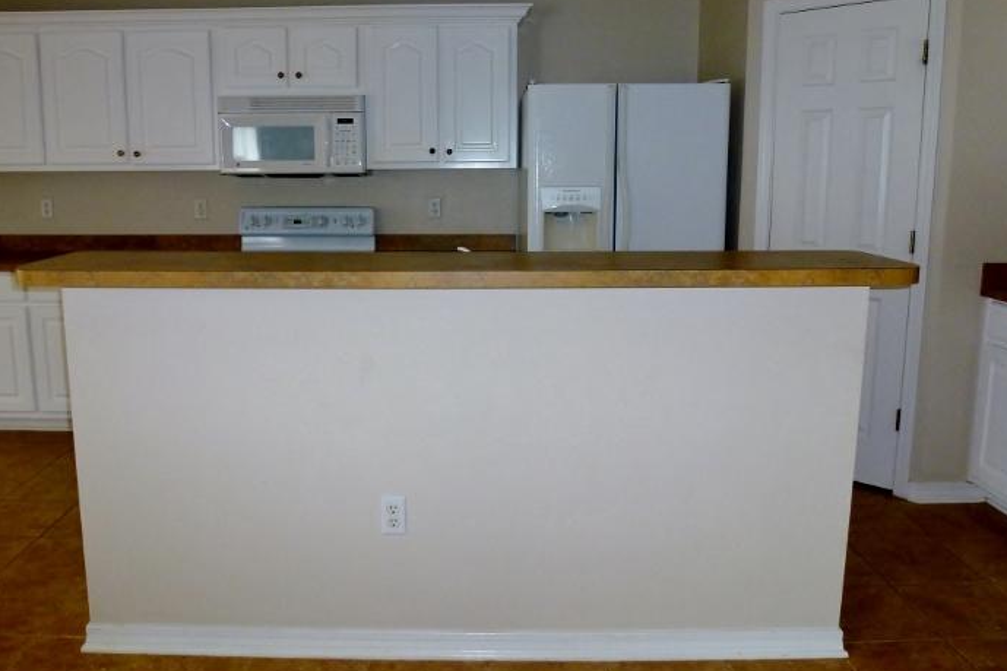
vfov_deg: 44.9
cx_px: 440
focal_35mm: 29
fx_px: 811
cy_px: 311
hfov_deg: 63.4
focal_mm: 4.3
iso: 160
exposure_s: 1/60
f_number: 3.3
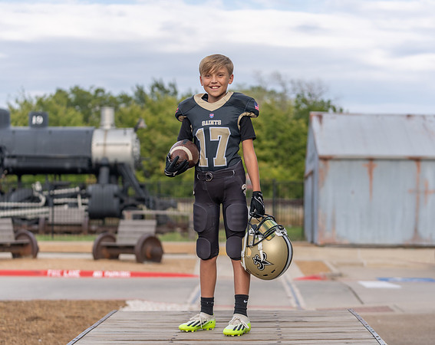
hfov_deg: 22.8
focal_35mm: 84
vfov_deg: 18.2
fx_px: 1076
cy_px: 172
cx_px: 243
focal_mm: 72
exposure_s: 1/800
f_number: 2.8
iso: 100
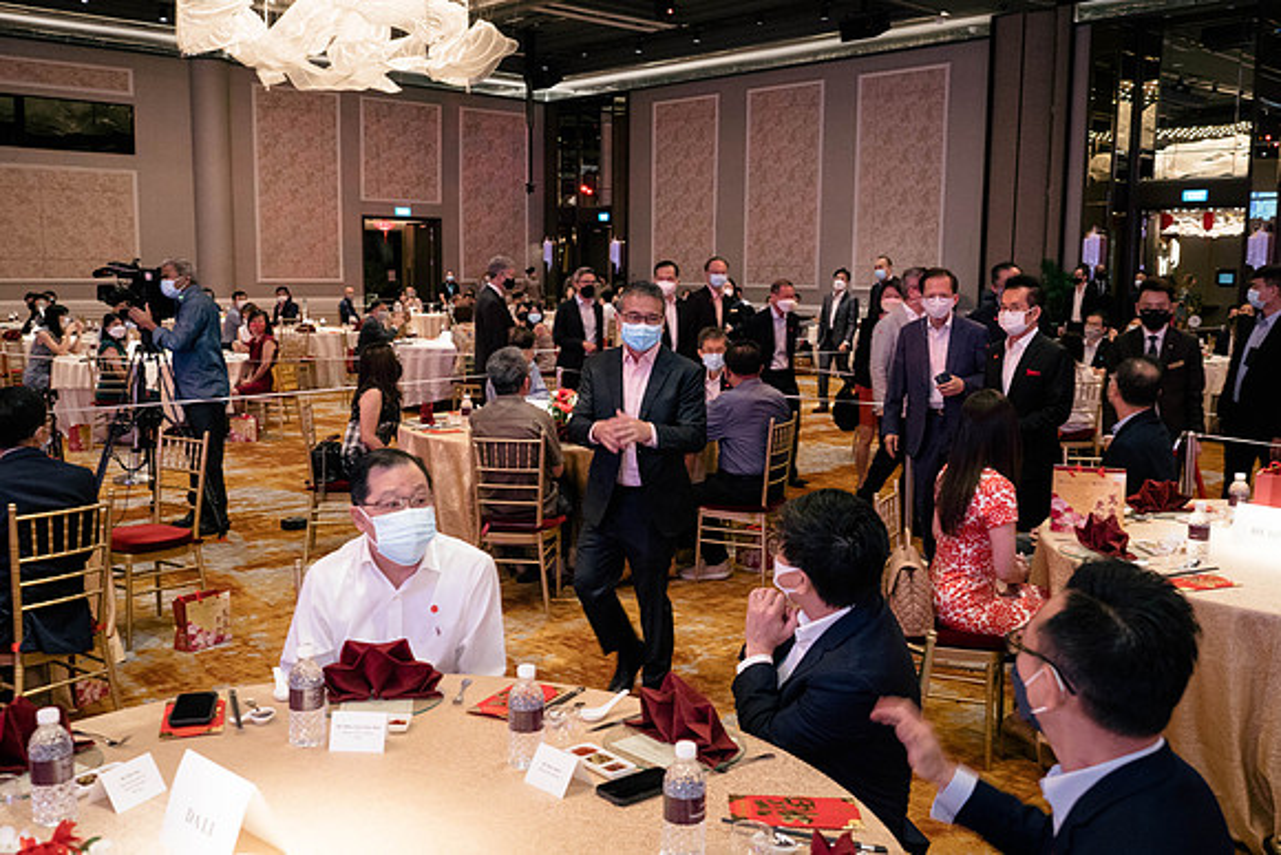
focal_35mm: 34
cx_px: 640
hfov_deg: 55.3
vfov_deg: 38.6
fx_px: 1222
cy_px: 428
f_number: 2.8
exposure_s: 1/100
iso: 1000
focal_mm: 16
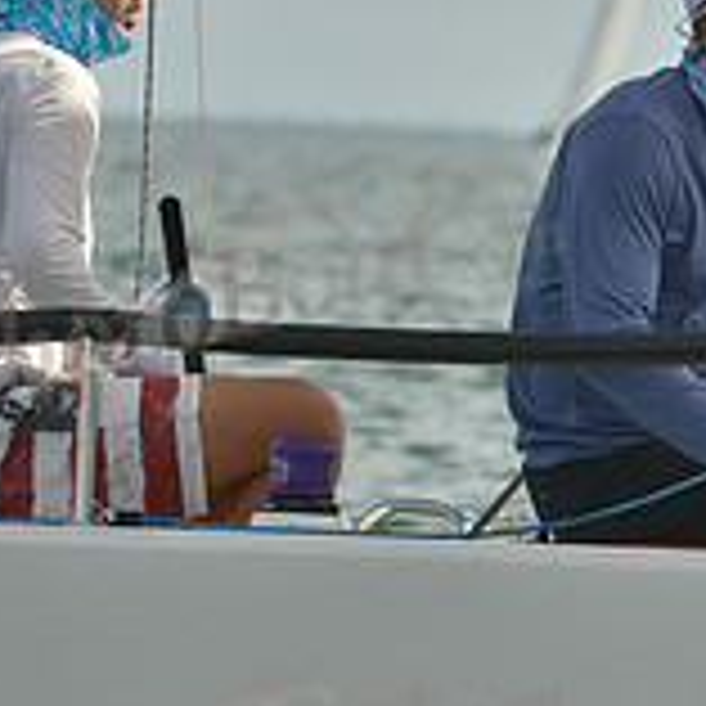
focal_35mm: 692
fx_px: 15968
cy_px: 470
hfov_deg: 2.5
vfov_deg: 2.5
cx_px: 800
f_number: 8
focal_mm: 220
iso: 280
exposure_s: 1/1000
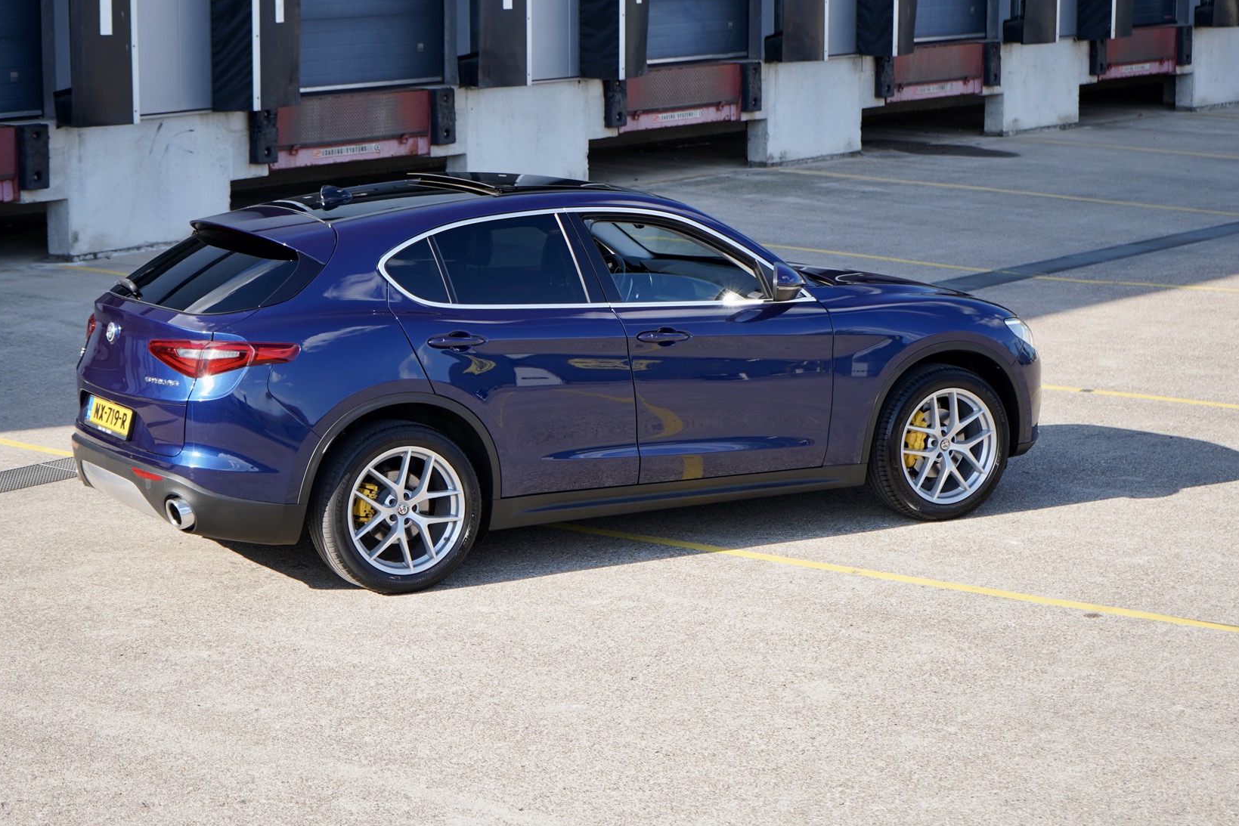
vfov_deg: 16.7
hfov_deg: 24.8
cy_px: 391
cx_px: 573
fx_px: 2822
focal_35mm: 82
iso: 100
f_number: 6.3
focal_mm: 70
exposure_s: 1/200
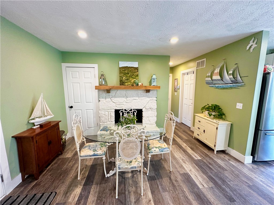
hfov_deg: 102.1
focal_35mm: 14
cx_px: 137
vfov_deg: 85.7
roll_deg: -0.3
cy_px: 102
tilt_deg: -6.7
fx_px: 111
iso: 320
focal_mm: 2.22
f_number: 2.2
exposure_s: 1/60
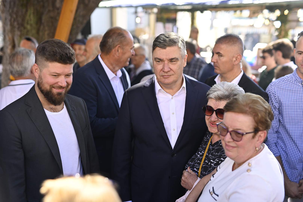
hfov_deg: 39.6
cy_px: 101
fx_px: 421
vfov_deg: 27.0
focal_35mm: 50
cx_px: 152
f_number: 2
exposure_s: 1/500
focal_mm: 50
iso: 125
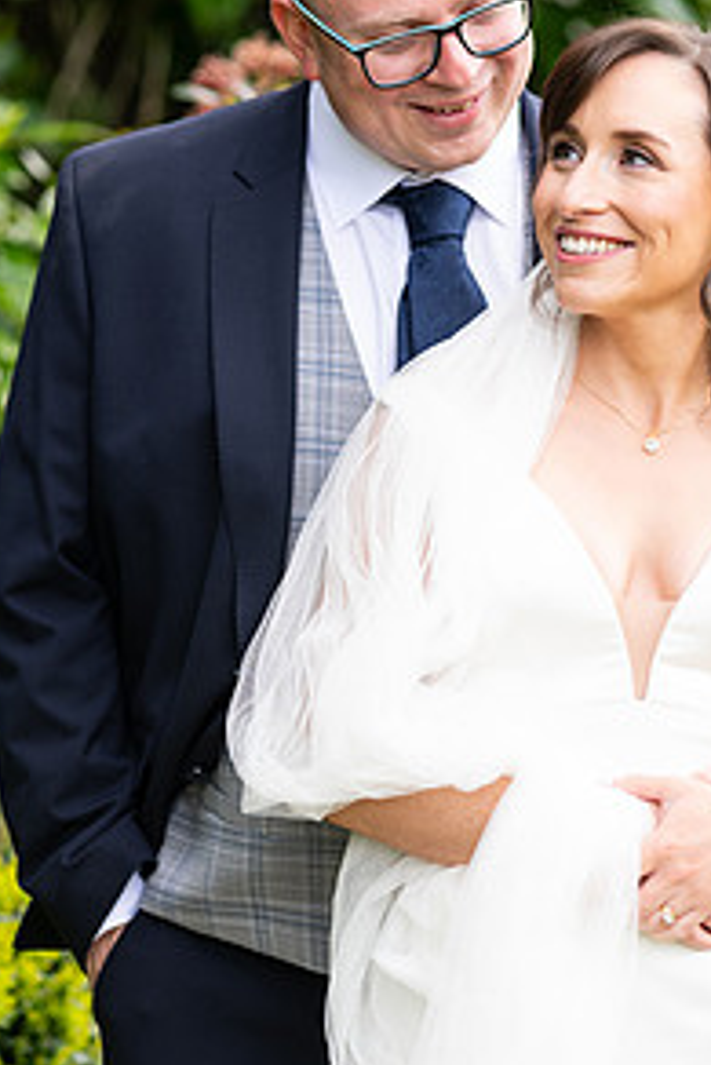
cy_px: 554
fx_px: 6154
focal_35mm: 208
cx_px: 489
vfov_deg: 9.9
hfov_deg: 6.6
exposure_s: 1/320
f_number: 3.5
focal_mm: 135
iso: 320
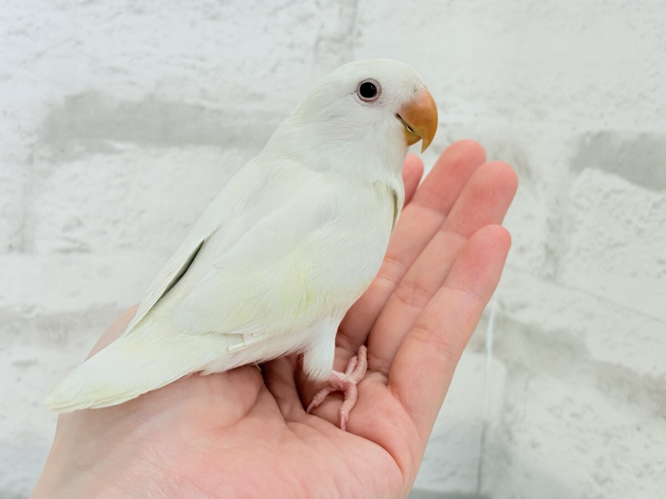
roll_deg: -2.8
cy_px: 250
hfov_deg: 36.8
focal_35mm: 52
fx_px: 1000
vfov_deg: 28.0
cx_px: 333
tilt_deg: -7.2
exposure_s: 1/100
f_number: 1.6
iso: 64
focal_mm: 5.96
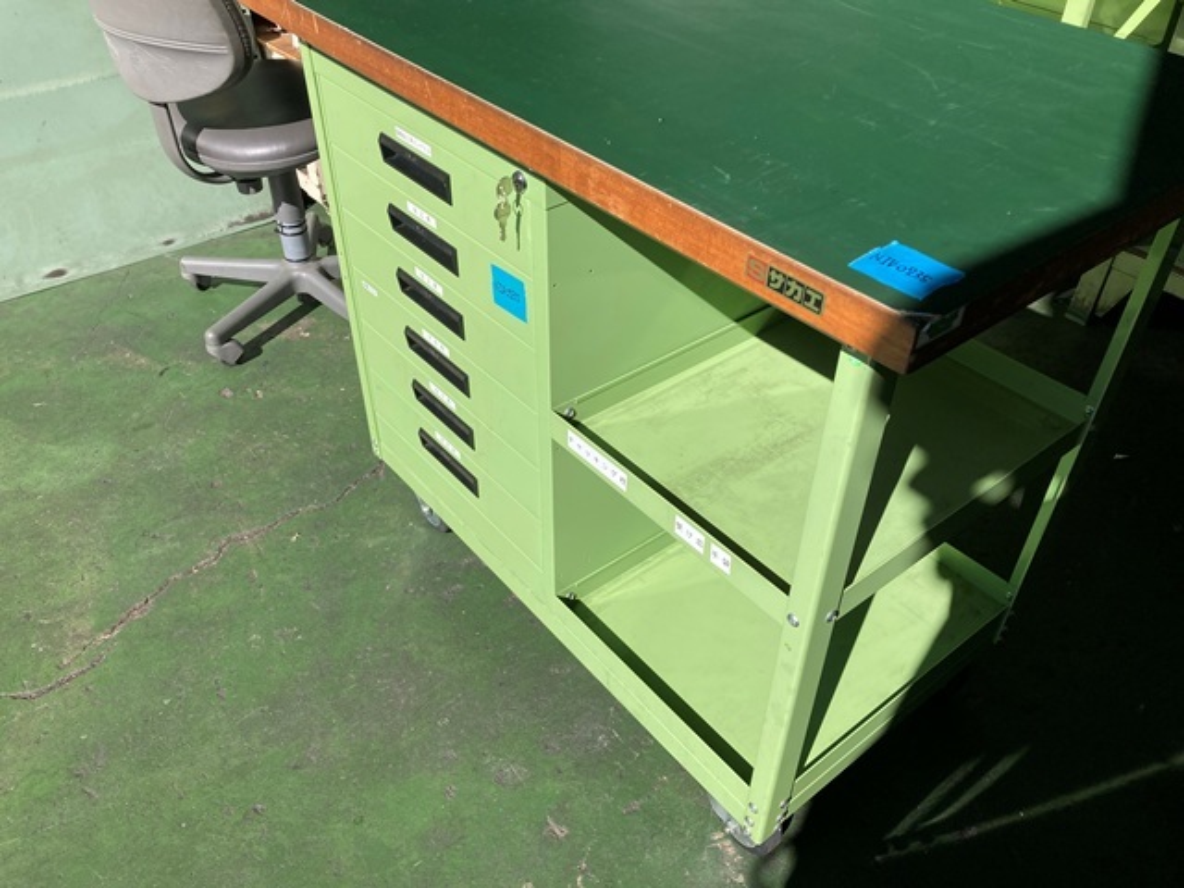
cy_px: 444
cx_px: 592
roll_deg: -0.9
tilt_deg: -38.6
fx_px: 958
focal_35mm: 28
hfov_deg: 63.4
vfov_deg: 49.7
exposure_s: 1/1715
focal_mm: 3.99
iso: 20
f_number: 1.8
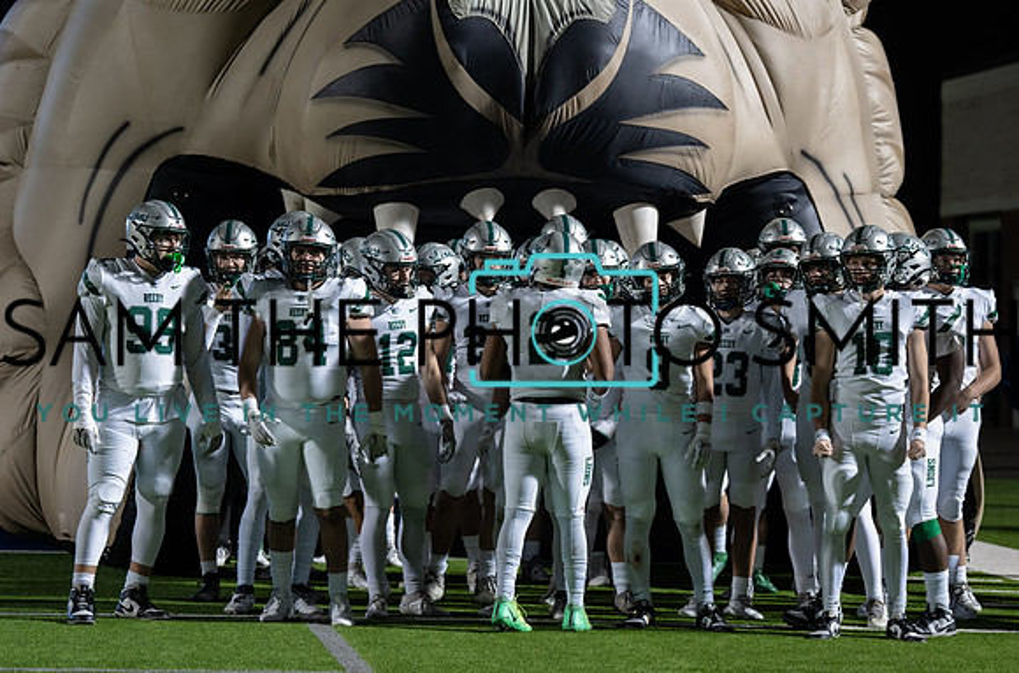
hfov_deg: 16.7
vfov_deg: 11.1
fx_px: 3472
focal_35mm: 123
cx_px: 511
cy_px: 324
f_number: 3.2
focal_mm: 111
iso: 1000
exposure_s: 1/320
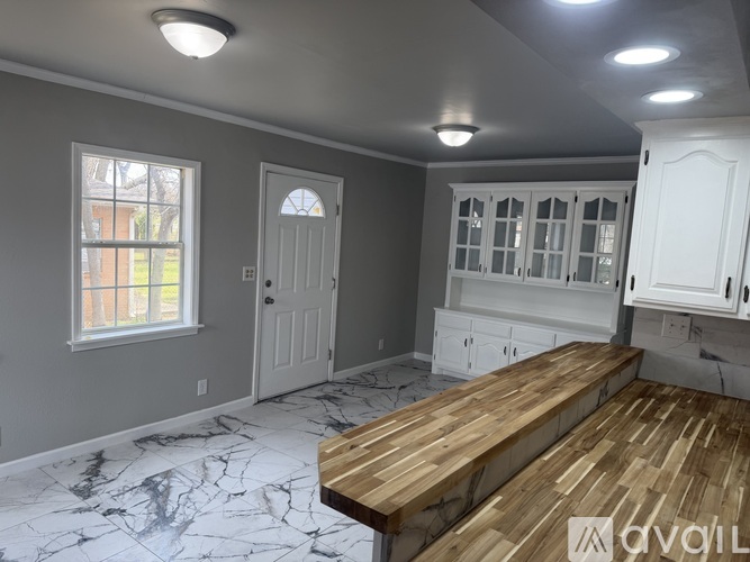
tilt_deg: -7.3
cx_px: 375
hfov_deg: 71.6
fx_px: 520
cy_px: 281
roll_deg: -3.8
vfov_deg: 56.8
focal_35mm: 24
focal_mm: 6.76
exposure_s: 1/130
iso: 64
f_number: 1.78
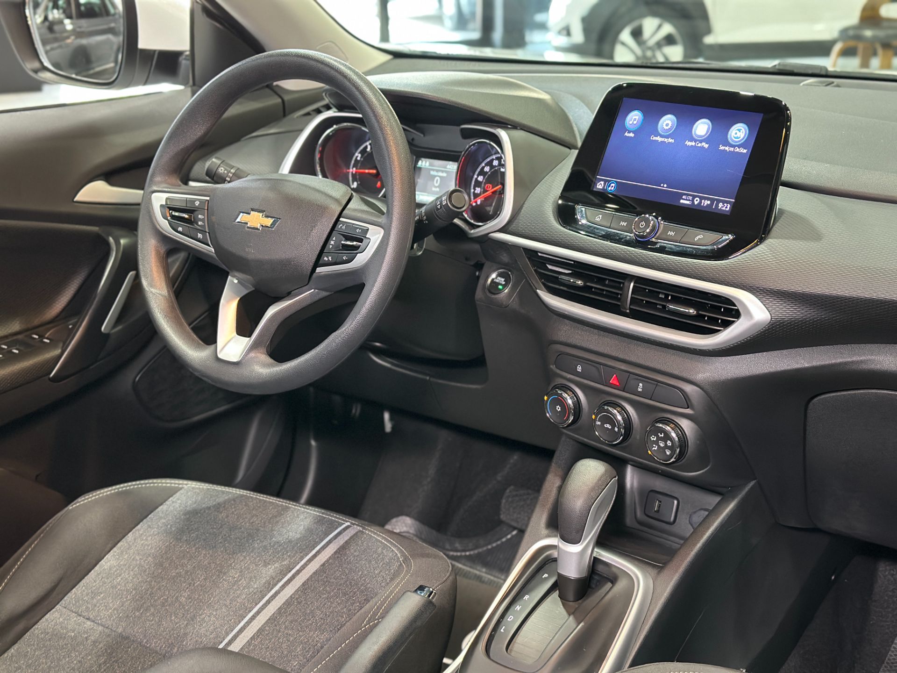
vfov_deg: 30.3
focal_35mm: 48
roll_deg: +0.9
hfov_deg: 39.7
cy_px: 336
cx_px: 448
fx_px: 1244
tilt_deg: -19.2
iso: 500
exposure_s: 1/40
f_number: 1.78
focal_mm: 6.86
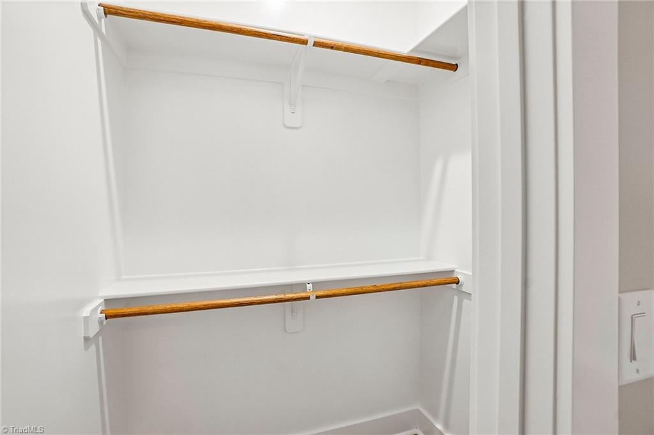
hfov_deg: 100.4
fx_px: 272
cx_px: 327
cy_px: 218
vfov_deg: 77.2
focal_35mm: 15
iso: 400
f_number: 8
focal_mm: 10
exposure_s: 1/10
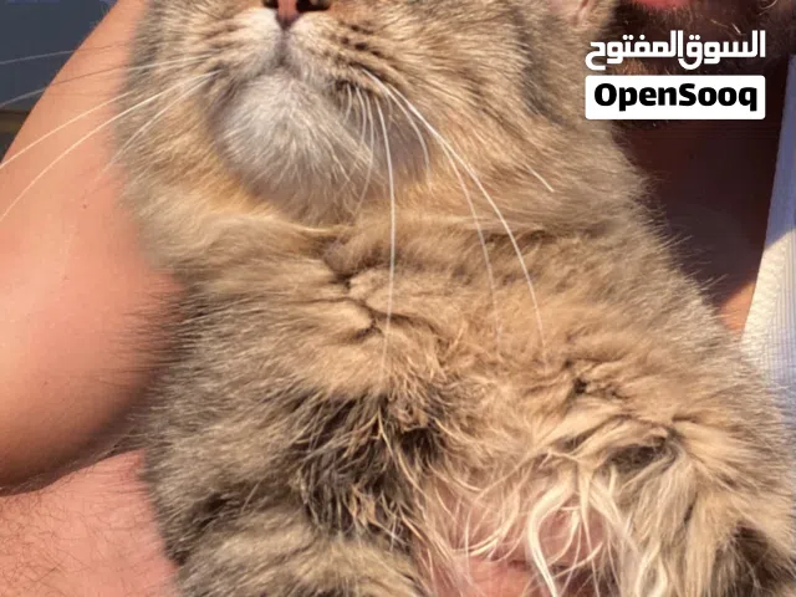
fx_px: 690
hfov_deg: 60.0
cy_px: 298
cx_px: 398
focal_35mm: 30
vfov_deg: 46.8
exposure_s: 1/60
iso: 125
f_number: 2.2
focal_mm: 2.71
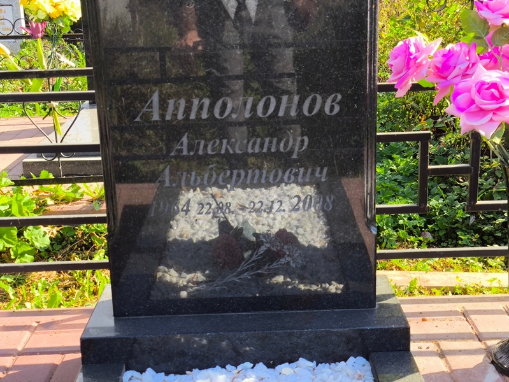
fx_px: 736
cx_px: 254
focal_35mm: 50
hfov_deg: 38.2
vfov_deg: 29.1
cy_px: 191
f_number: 1.7
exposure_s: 1/396
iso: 50
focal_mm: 4.71
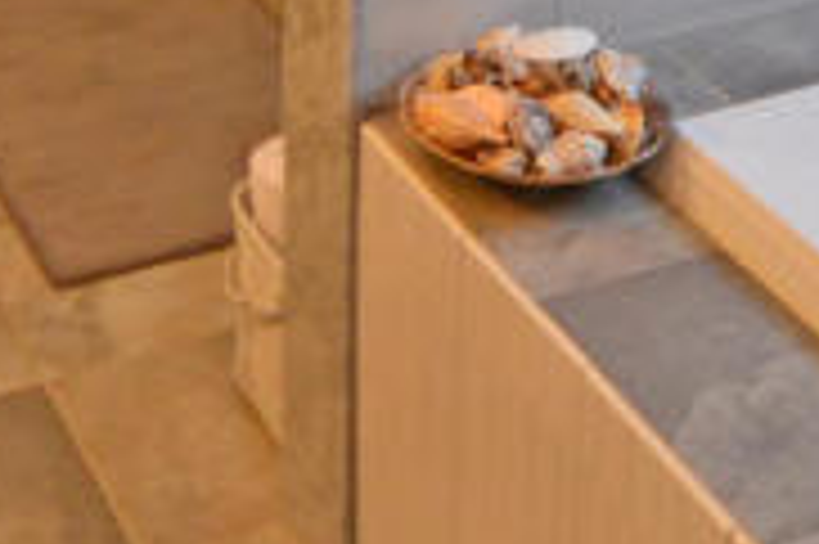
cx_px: 405
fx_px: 2159
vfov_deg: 12.9
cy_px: -454
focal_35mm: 95
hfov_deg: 21.5
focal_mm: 10
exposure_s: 1/60
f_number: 3.5
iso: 450
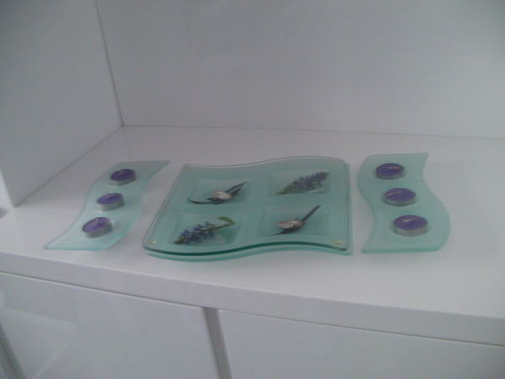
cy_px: 190
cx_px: 252
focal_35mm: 38
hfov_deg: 49.0
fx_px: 554
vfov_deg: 37.7
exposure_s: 1/10.5
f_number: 3.5
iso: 200
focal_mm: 6.3
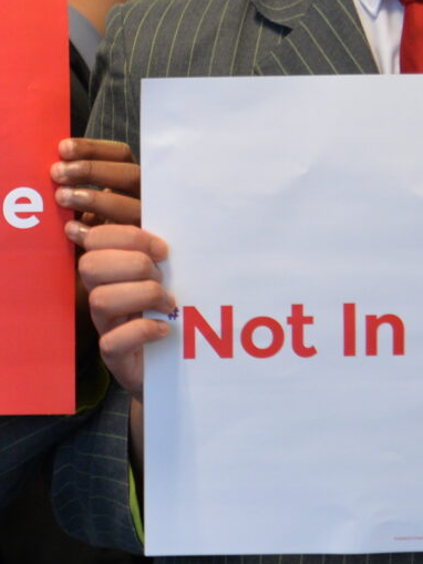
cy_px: 178
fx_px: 2443
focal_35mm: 150
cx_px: -258
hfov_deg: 9.5
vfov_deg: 13.1
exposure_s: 1/60
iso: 800
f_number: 4
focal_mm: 31
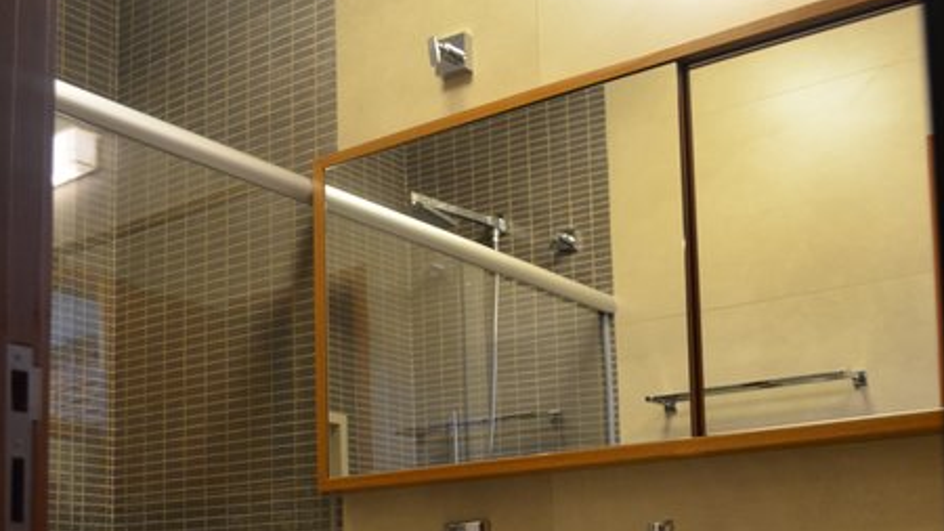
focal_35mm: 48
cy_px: 522
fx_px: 1201
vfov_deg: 23.9
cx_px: 472
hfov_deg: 42.9
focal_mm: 20
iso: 1250
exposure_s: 1/50
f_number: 3.8
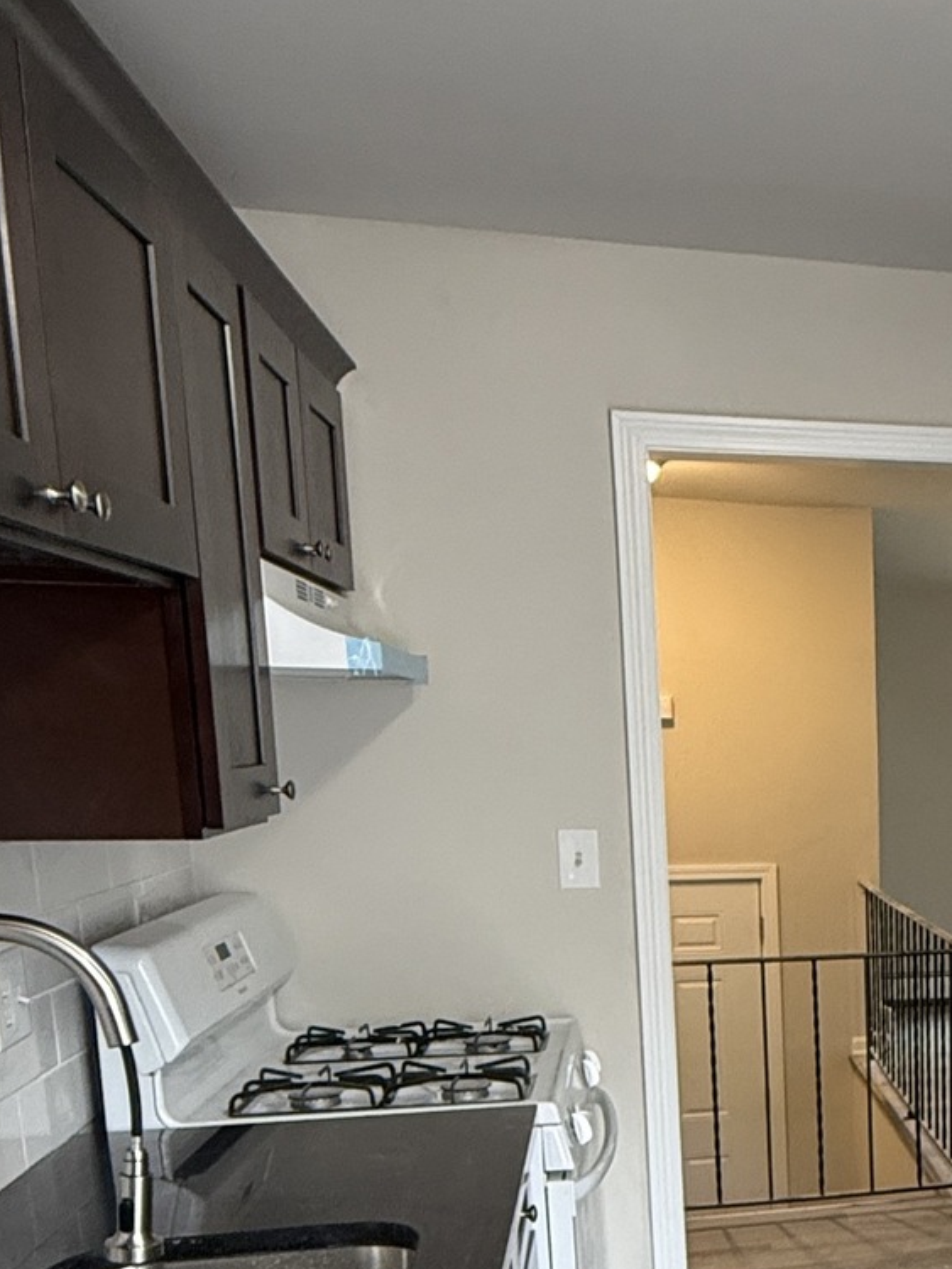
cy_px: 1024
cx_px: 1155
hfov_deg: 28.9
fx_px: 1576
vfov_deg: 41.8
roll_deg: +0.1
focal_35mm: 43
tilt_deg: -8.4
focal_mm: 2.22
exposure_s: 1/60
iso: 320
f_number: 2.2
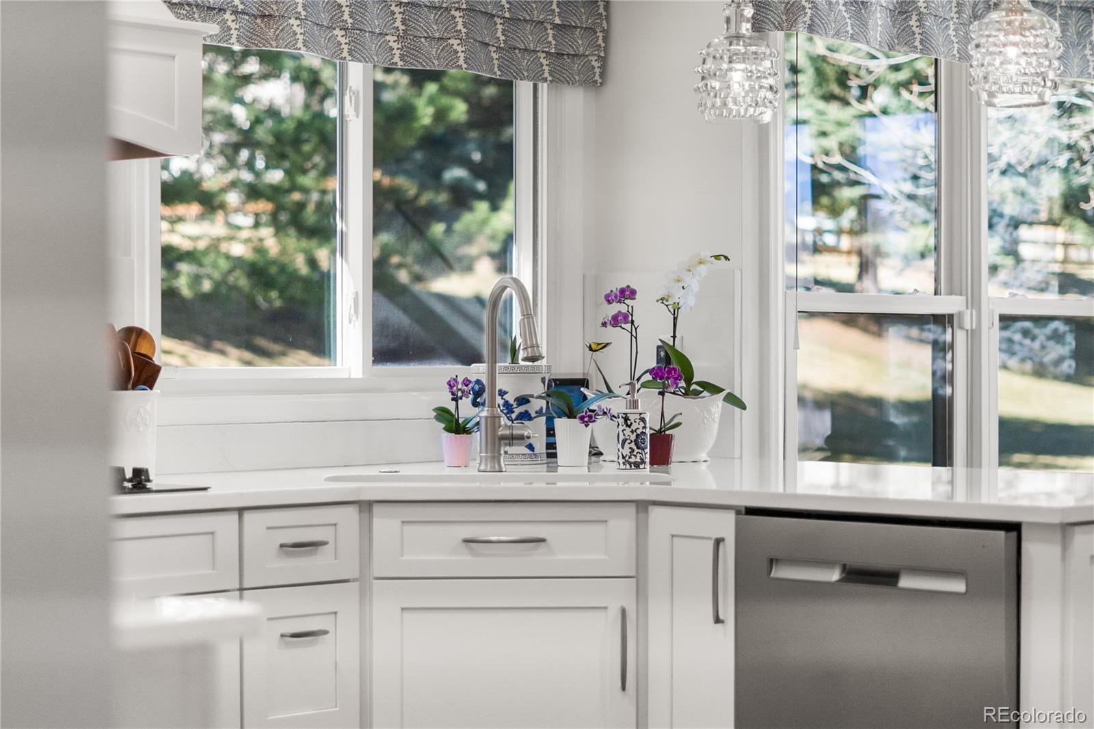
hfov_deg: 27.0
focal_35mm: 75
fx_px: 2279
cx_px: 547
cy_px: 364
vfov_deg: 18.2
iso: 1600
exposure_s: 1/1250
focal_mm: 50
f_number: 1.8
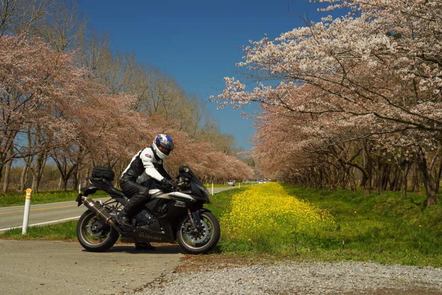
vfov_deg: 27.0
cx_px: 221
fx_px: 614
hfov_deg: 39.6
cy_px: 148
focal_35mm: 50
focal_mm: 50
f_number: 10
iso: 100
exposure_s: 1/100
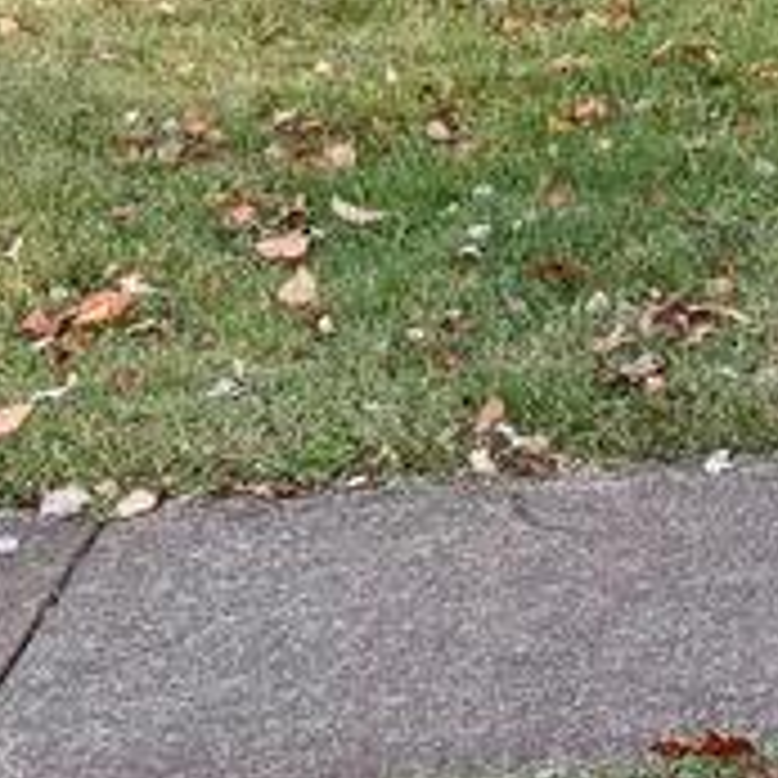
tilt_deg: +4.1
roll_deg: +0.3
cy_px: -872
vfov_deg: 11.4
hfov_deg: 11.5
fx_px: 3458
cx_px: 1601
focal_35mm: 136
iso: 50
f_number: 1.6
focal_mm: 5.96
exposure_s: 1/354
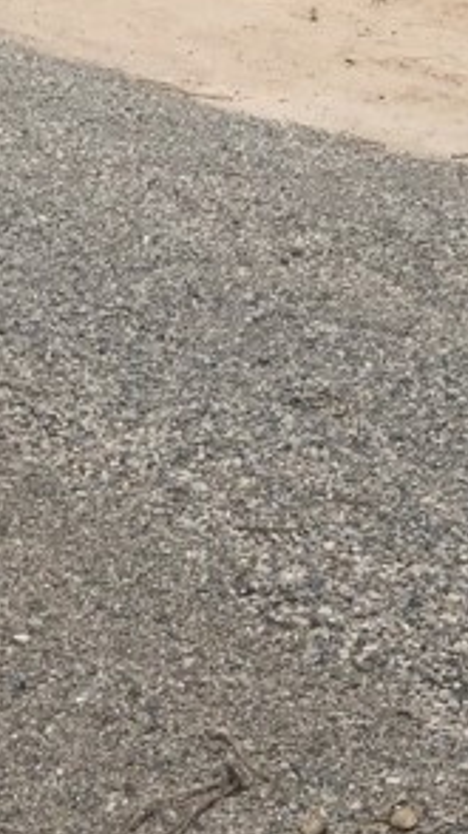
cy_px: 218
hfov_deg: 8.2
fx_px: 3271
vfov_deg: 14.5
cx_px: 357
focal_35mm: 148
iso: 16
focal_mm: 6
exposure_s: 1/2000
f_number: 2.4
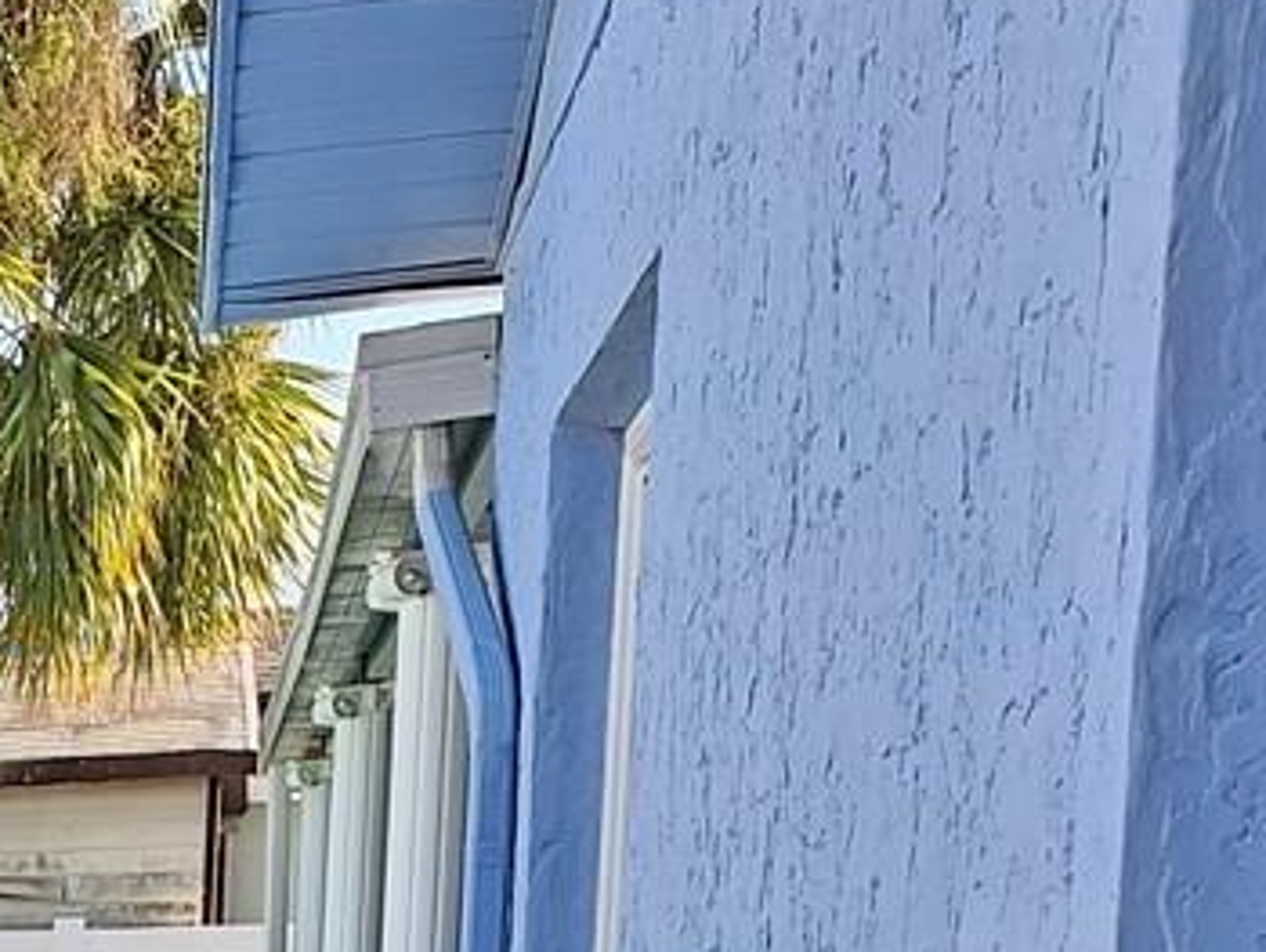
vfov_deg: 12.9
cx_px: -1309
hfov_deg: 15.0
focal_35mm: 105
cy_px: 1658
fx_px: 3843
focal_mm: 5.54
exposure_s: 1/1052
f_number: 1.8
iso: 40
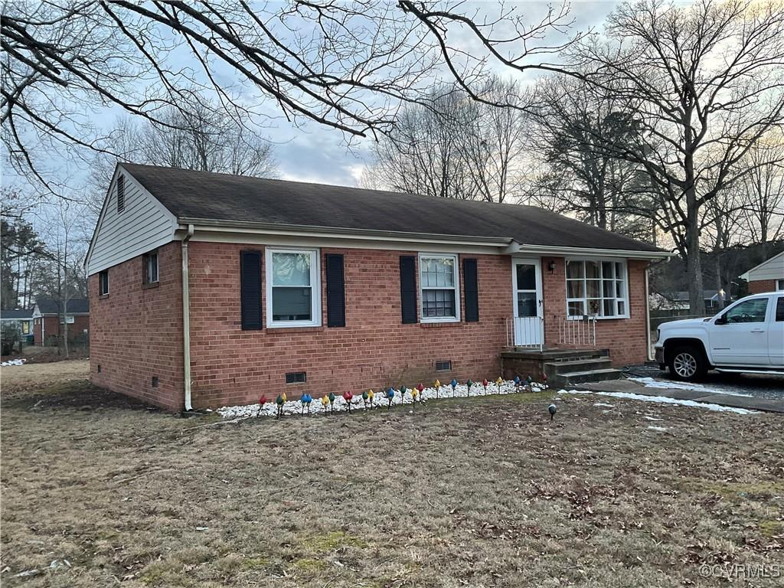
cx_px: 392
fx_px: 657
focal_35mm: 29
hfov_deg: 61.7
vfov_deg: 48.2
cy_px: 294
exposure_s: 1/60
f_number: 1.8
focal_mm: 3
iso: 40
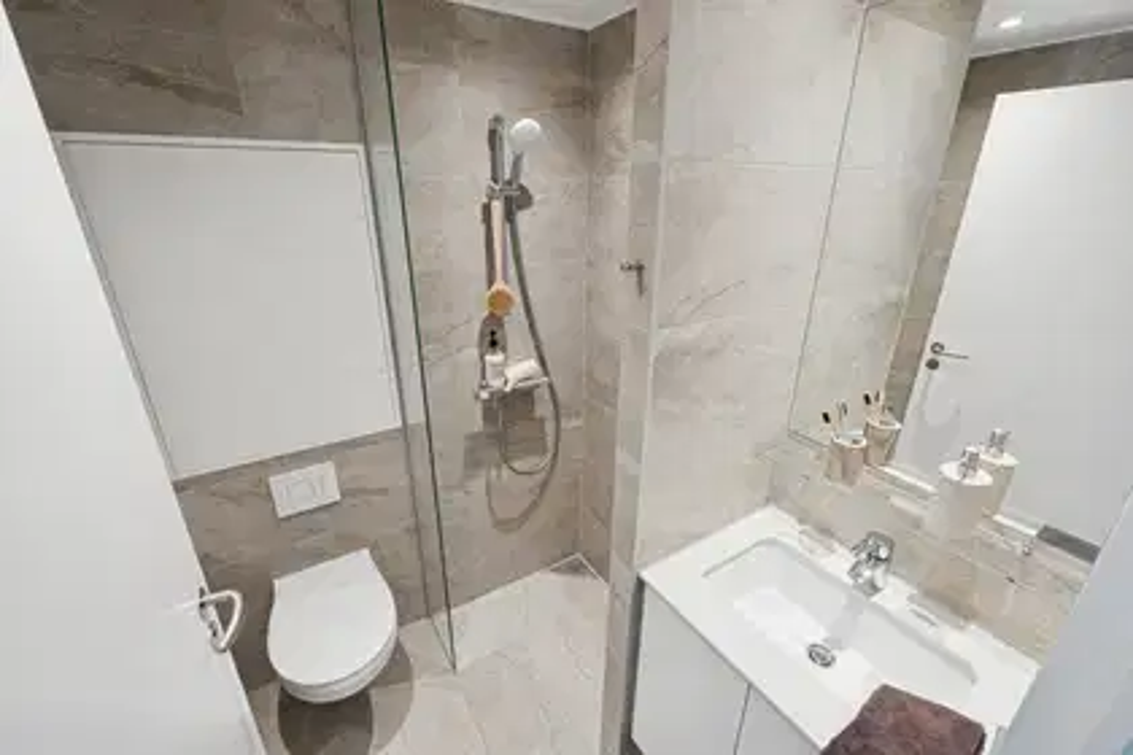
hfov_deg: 97.6
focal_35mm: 16
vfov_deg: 74.6
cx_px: 566
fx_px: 496
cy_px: 378
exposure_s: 1/10
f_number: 8
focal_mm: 10.5
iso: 200
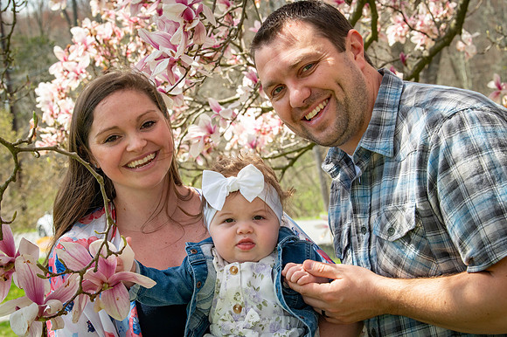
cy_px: 168
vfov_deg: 17.0
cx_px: 254
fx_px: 1126
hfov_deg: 25.4
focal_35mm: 80
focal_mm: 80
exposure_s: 1/800
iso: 1250
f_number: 11
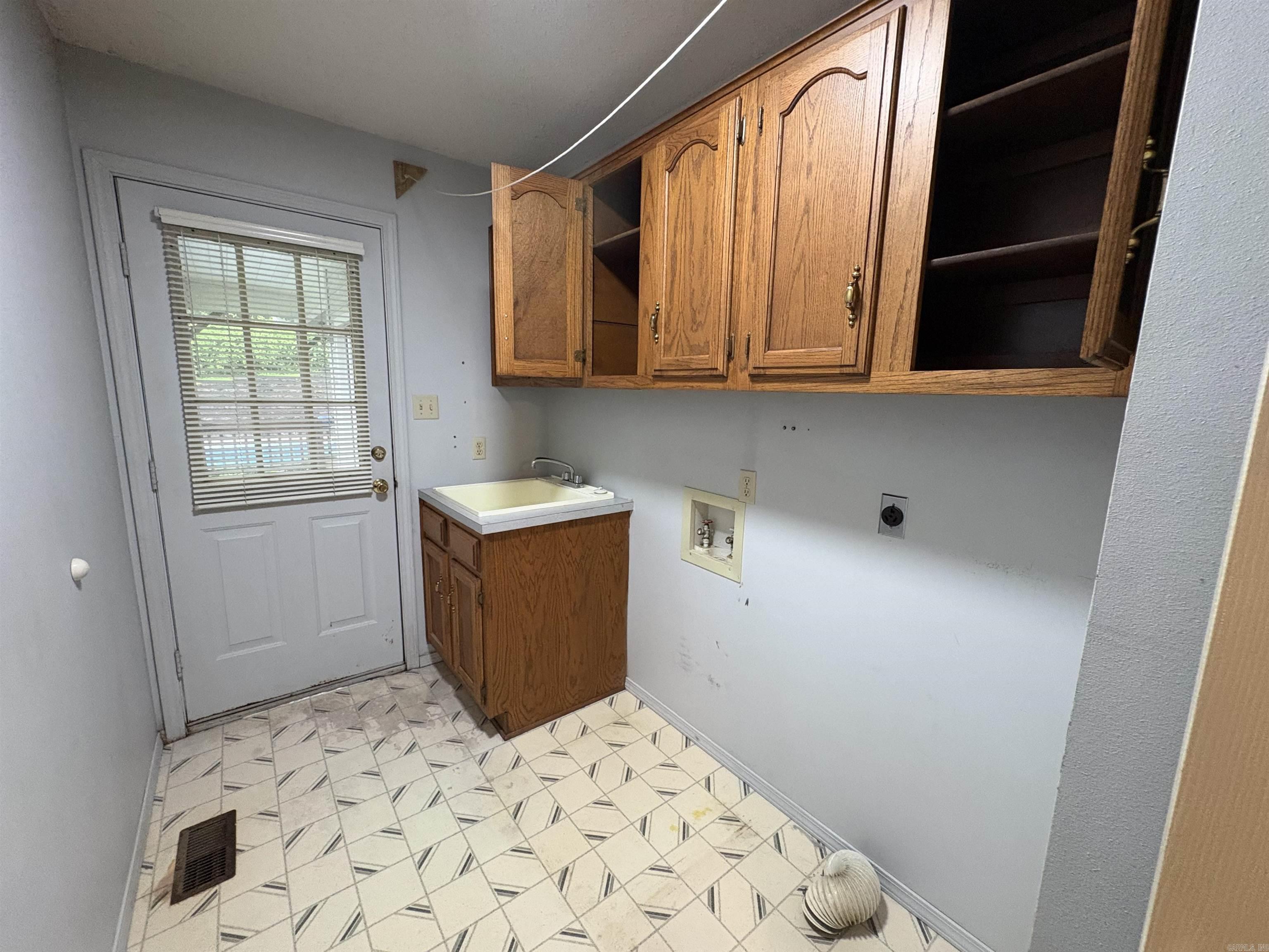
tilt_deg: -9.3
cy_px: 476
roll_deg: -0.2
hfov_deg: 102.1
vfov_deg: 85.7
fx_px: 513
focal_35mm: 14
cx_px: 634
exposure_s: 1/60
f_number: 2.2
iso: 500
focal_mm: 2.22
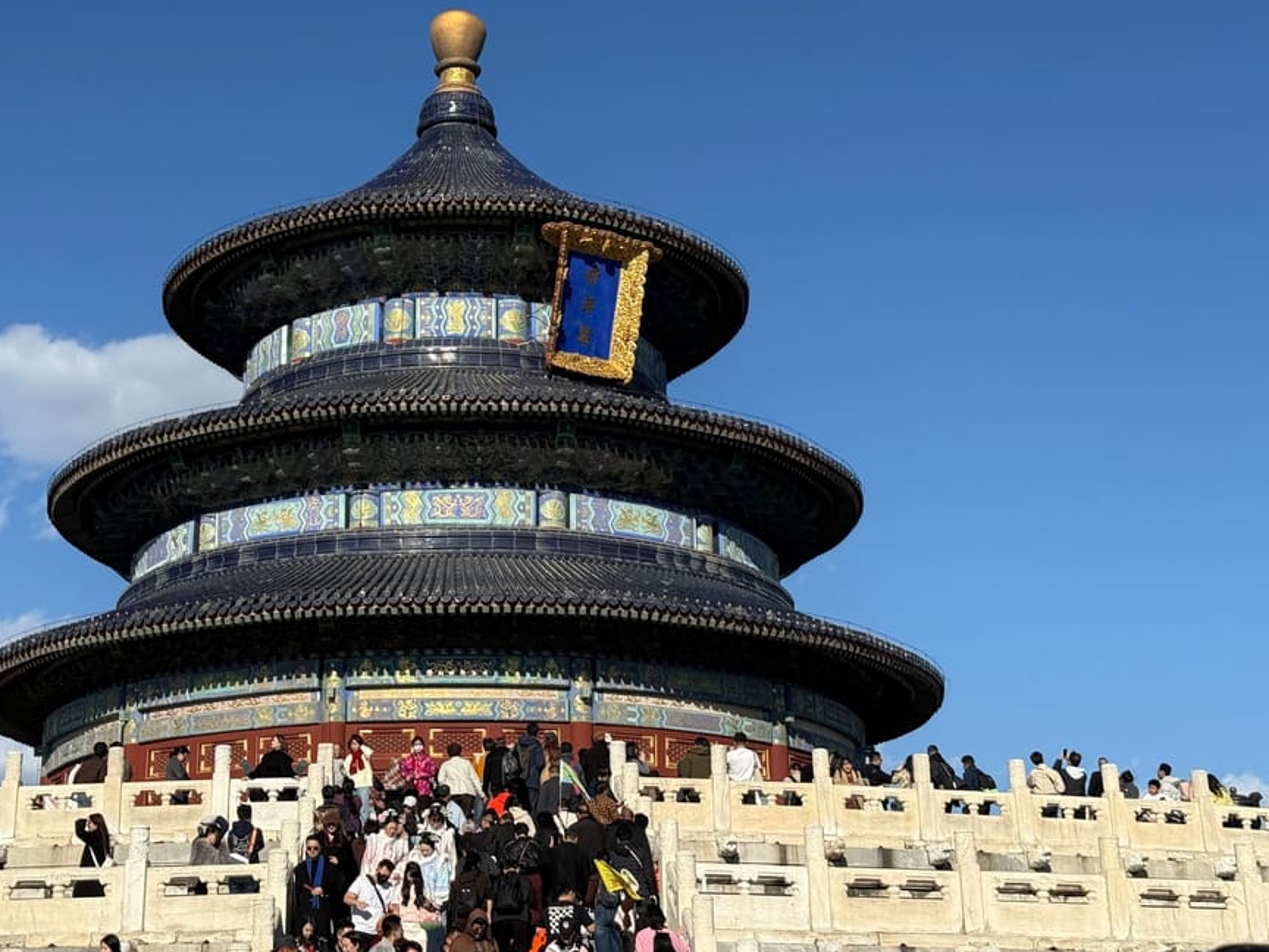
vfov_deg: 24.4
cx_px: 489
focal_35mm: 60
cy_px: 361
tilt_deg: +19.4
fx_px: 2200
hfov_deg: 32.1
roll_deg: -0.1
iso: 64
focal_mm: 6.76
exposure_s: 1/6536
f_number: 1.78
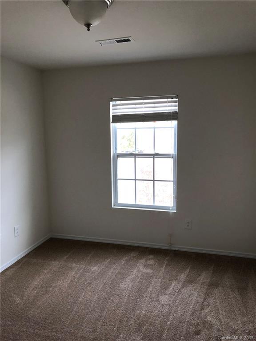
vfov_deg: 61.7
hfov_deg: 48.2
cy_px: 170
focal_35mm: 29
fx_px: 286
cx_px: 128
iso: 100
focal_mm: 3.99
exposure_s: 1/120
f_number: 1.8
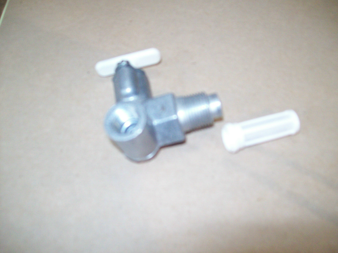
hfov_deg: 51.4
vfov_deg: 39.7
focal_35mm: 36
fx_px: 352
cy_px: 126
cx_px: 169
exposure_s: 1/64
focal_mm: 6
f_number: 2.7
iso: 200
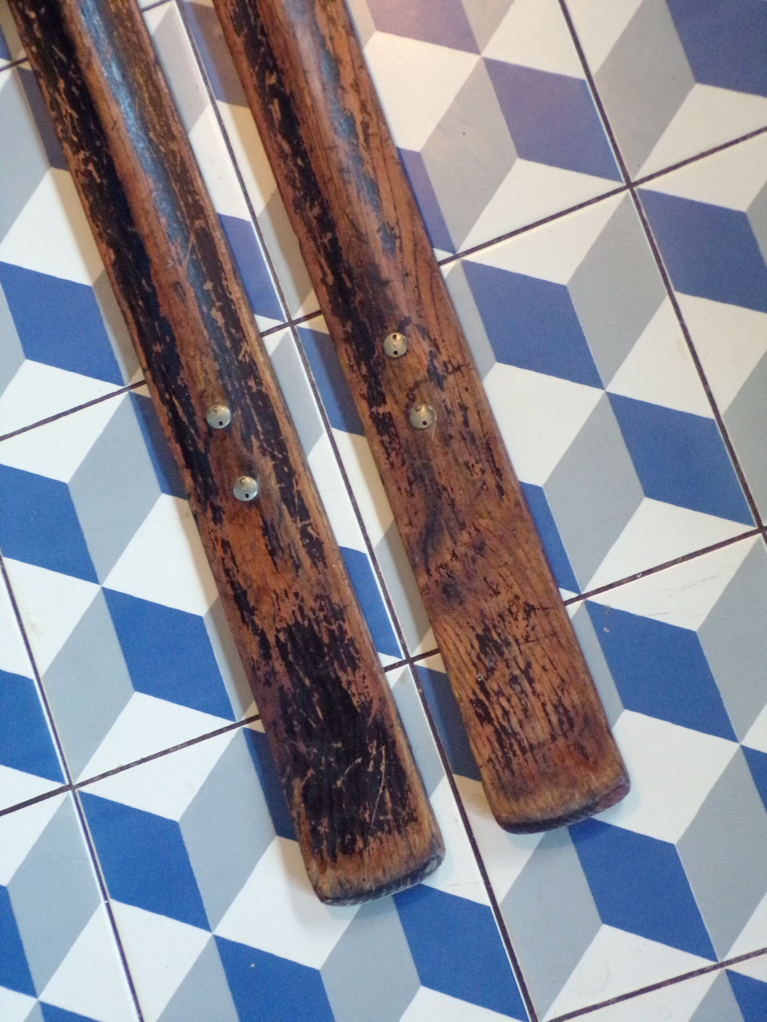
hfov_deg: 22.6
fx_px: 1920
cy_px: 511
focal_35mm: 65
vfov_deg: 29.8
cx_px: 384
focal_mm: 11.6
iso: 800
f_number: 3.8
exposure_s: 1/25
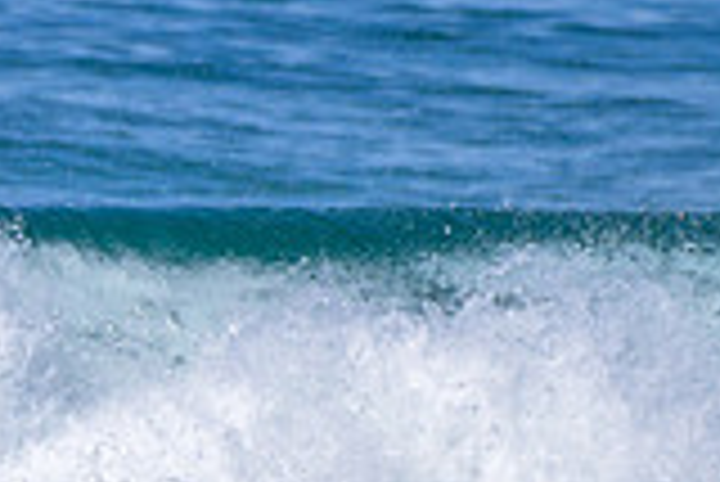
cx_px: -204
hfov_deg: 0.8
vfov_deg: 0.6
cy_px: 438
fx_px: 49544
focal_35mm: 2475
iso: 220
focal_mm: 500
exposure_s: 1/2500
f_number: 5.6
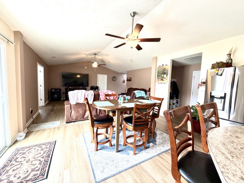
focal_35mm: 14
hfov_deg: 102.1
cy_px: 92
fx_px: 99
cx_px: 122
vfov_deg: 85.7
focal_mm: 2.22
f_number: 2.2
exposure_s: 1/60
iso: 200
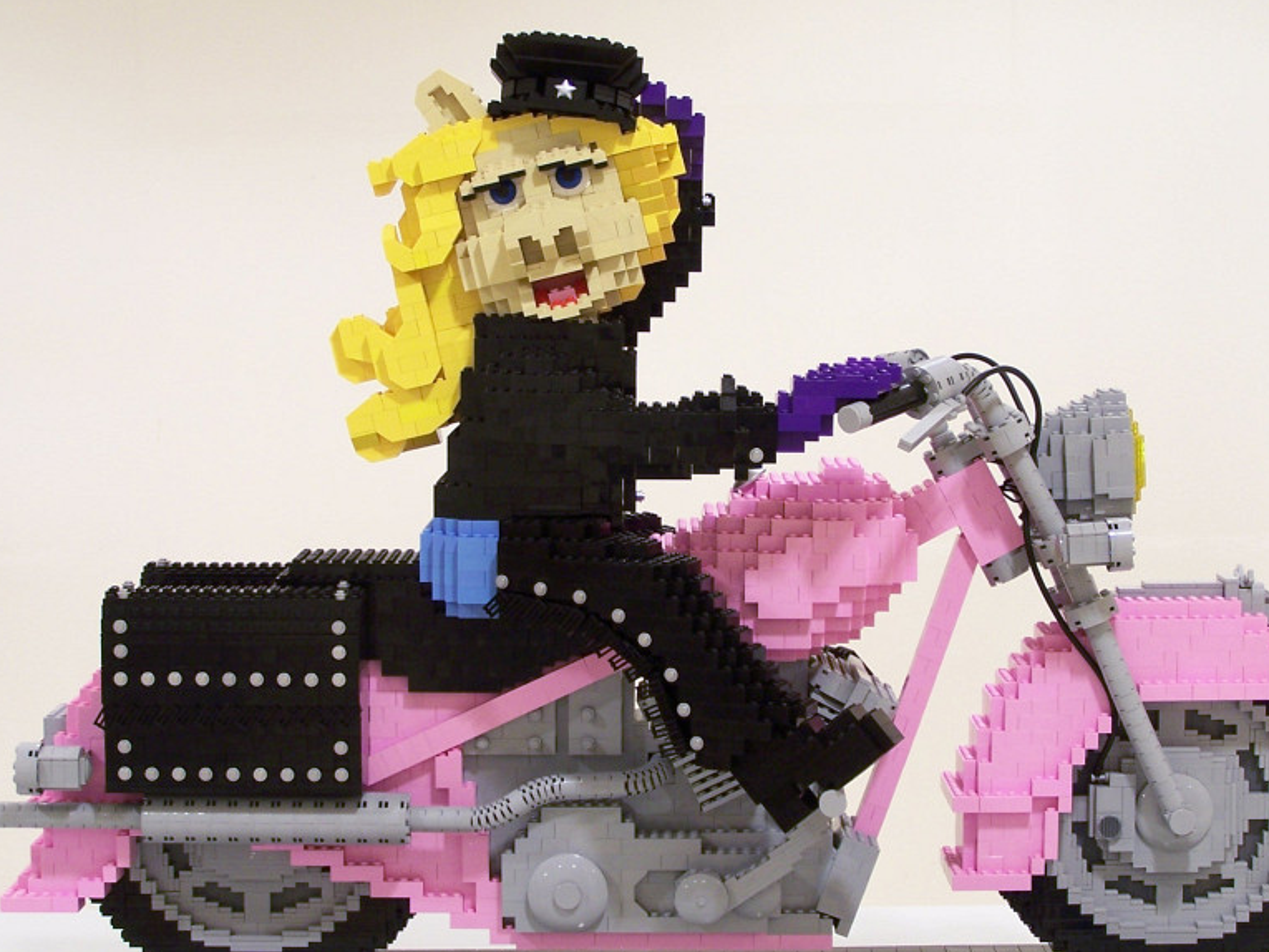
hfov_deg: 24.7
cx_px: 693
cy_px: 511
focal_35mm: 79
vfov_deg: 18.7
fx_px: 2897
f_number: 3.1
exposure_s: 1/6
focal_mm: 9.8
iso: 80
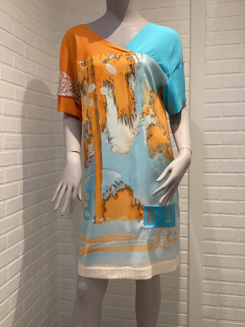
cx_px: 122
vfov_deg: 58.4
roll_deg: +1.3
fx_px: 293
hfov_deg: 45.4
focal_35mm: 31
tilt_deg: -5.2
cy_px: 164
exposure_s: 1/50
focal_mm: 3.3
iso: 160
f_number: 2.4
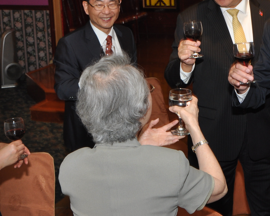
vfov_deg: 20.5
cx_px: 192
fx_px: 592
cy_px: 55
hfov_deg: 25.5
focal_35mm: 74
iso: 320
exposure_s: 1/60
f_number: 4
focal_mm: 23
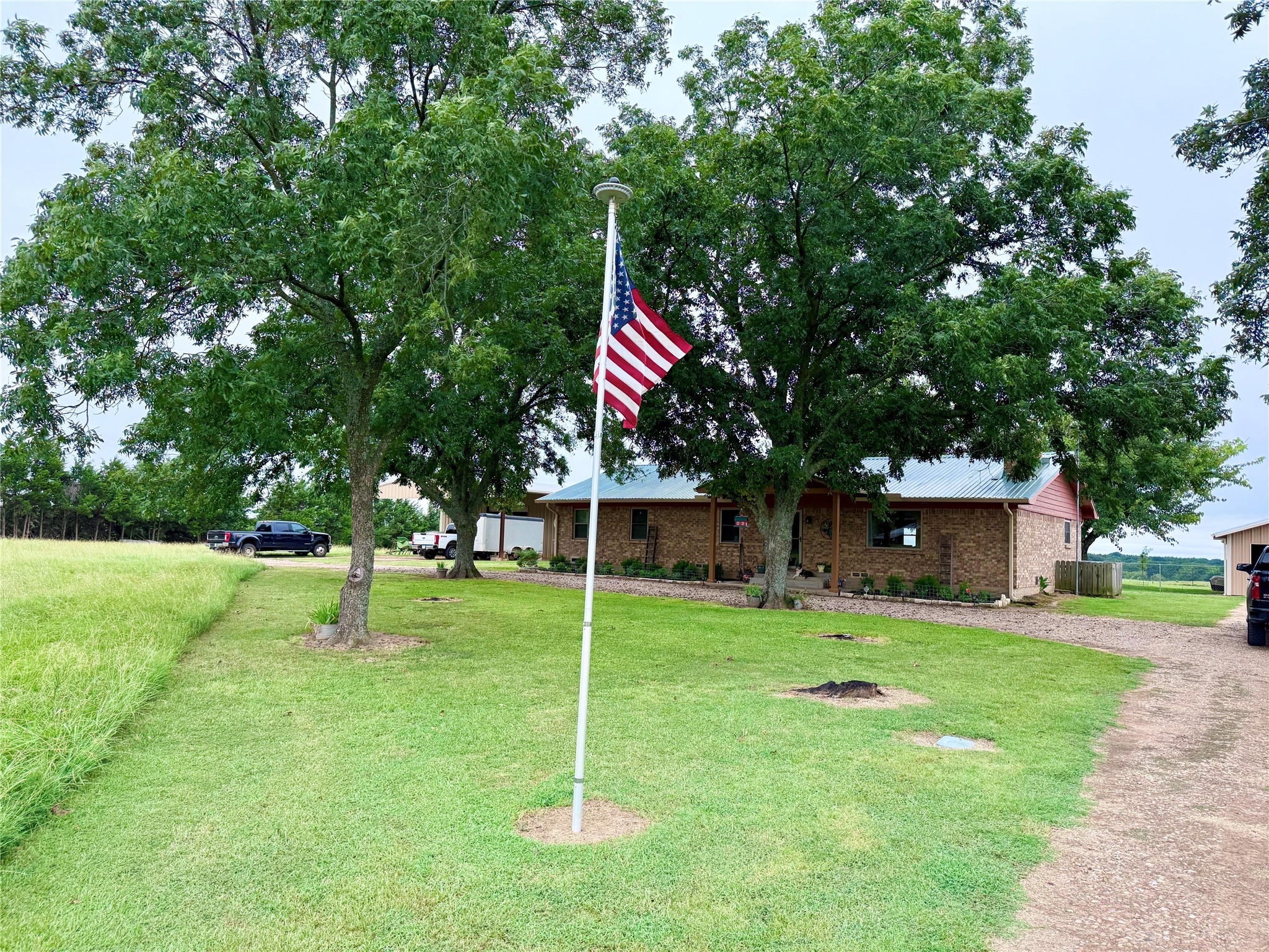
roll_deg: -1.8
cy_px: 476
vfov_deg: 56.8
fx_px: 880
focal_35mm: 24
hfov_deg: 71.6
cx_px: 634
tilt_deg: +3.8
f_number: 1.78
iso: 100
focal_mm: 6.76
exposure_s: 1/660
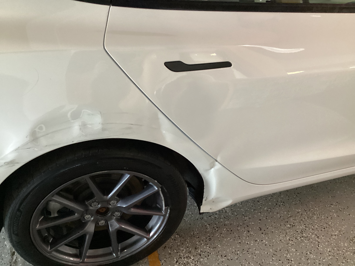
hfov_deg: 58.4
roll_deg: +0.5
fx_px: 318
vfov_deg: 45.4
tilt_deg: -38.1
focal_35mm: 31
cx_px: 178
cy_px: 133
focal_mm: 3.3
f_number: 2.4
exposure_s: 1/33
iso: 320
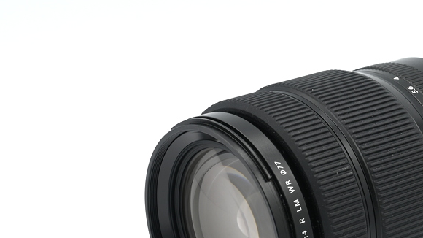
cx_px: 349
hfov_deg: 17.4
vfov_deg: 9.9
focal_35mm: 122
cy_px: 138
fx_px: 1367
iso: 200
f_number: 10
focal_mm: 45
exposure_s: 1/80
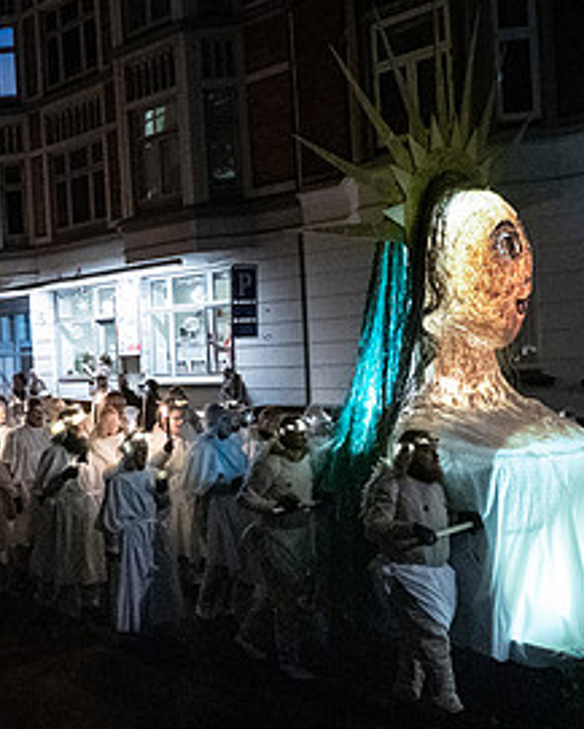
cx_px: -58
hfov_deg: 32.2
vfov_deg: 44.7
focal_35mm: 41
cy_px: 392
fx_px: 885
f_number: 2.8
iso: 20000
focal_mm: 16
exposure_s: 1/250
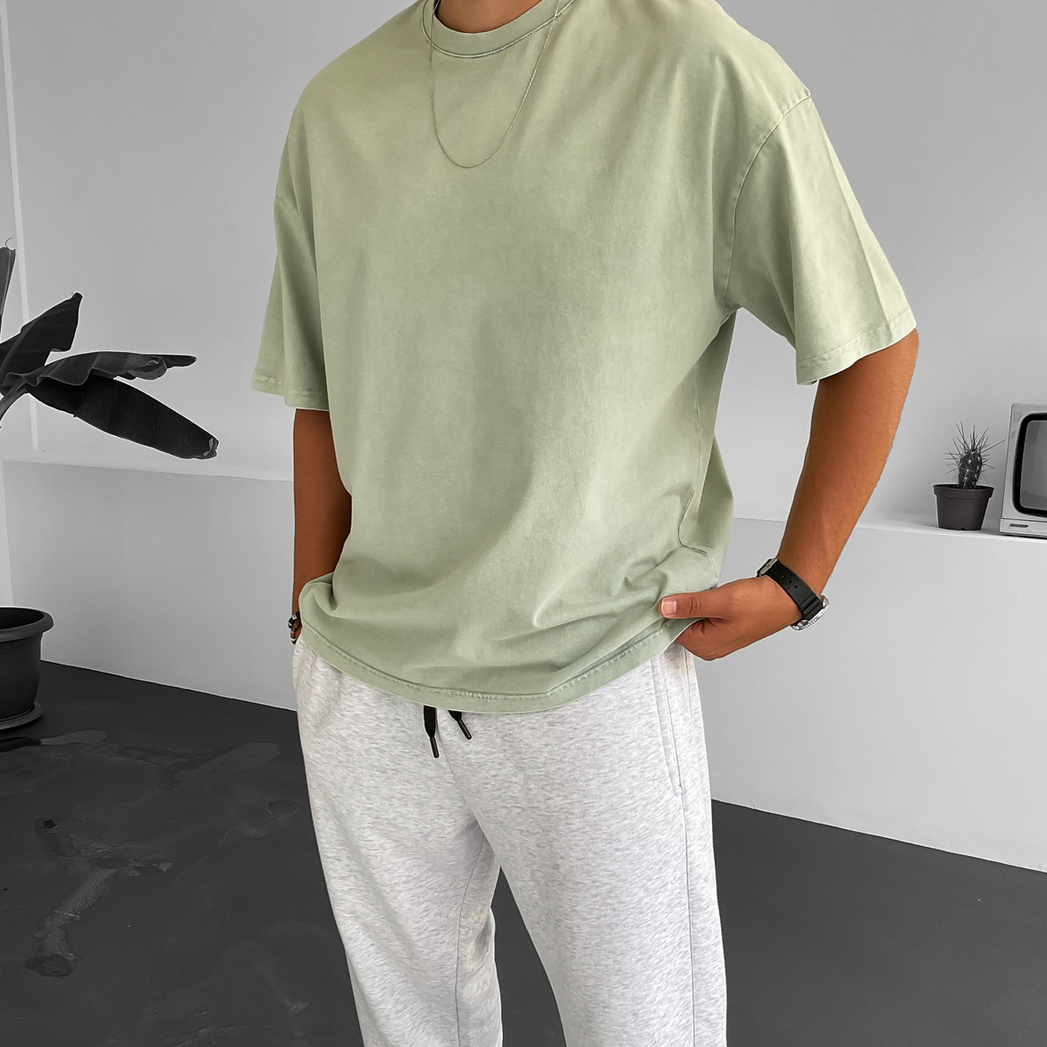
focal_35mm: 35
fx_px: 1198
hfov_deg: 47.2
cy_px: 614
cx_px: 515
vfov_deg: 47.0
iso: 20
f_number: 1.8
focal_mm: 3
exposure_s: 1/120
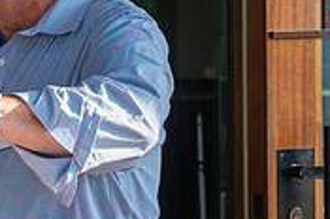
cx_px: -32
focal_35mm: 174
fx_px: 1592
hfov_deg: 11.7
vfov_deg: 7.9
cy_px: 68
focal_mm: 51
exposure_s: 1/500
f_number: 5
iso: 400
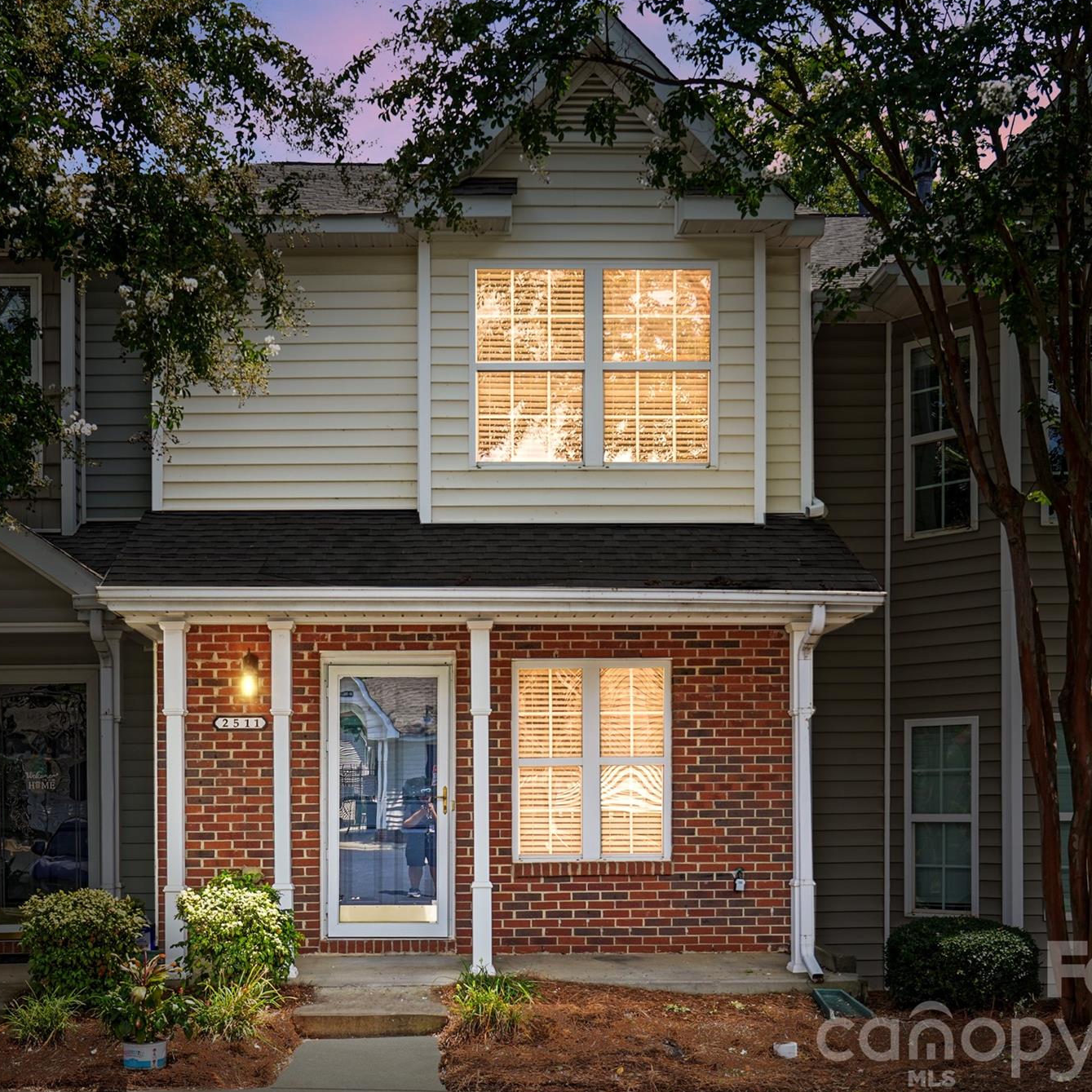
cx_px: 472
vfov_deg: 42.8
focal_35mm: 39
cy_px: 544
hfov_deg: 42.7
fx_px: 1392
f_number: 4.5
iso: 100
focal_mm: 20
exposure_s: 1/200
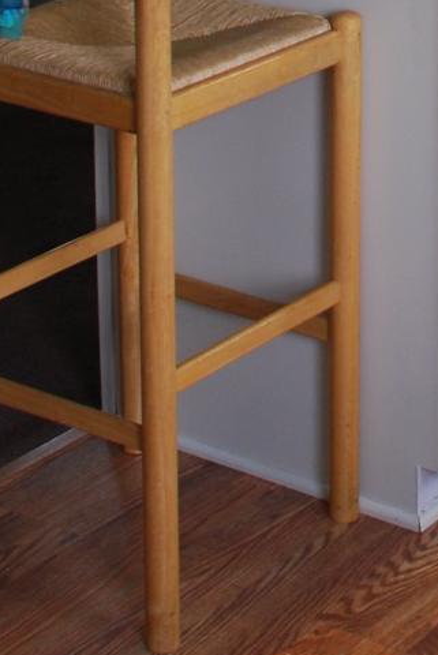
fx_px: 2276
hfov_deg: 10.6
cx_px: 662
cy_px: -297
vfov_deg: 15.3
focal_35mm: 125
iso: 320
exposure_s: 1/30
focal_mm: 20
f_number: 3.8
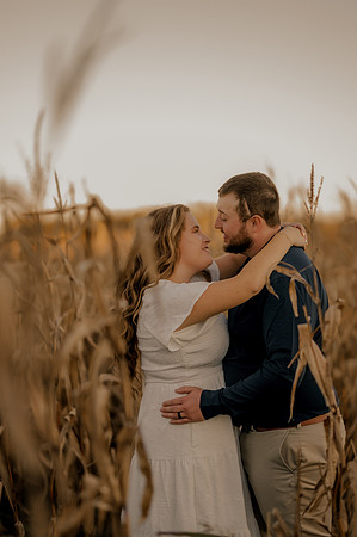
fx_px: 1267
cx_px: 178
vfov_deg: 23.9
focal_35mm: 85
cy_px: 268
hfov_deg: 16.0
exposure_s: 1/320
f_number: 1.4
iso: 50
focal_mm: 85
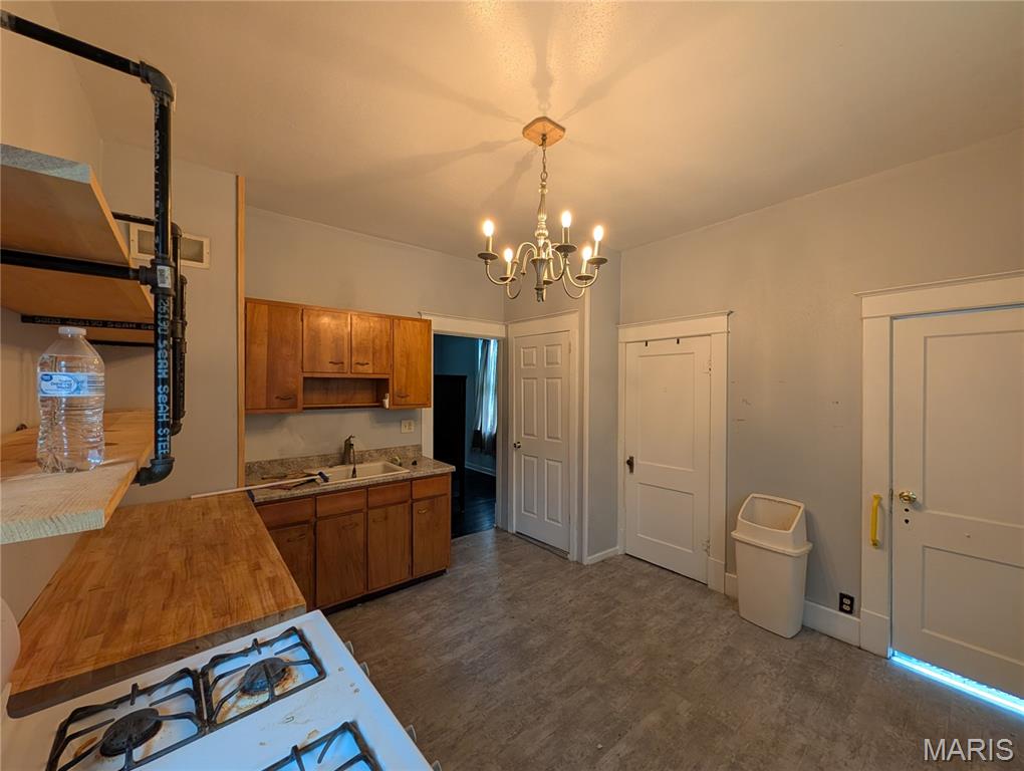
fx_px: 355
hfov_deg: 110.5
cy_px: 386
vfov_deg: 94.6
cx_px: 512
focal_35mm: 12
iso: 190
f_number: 1.7
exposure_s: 1/60
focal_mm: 2.02
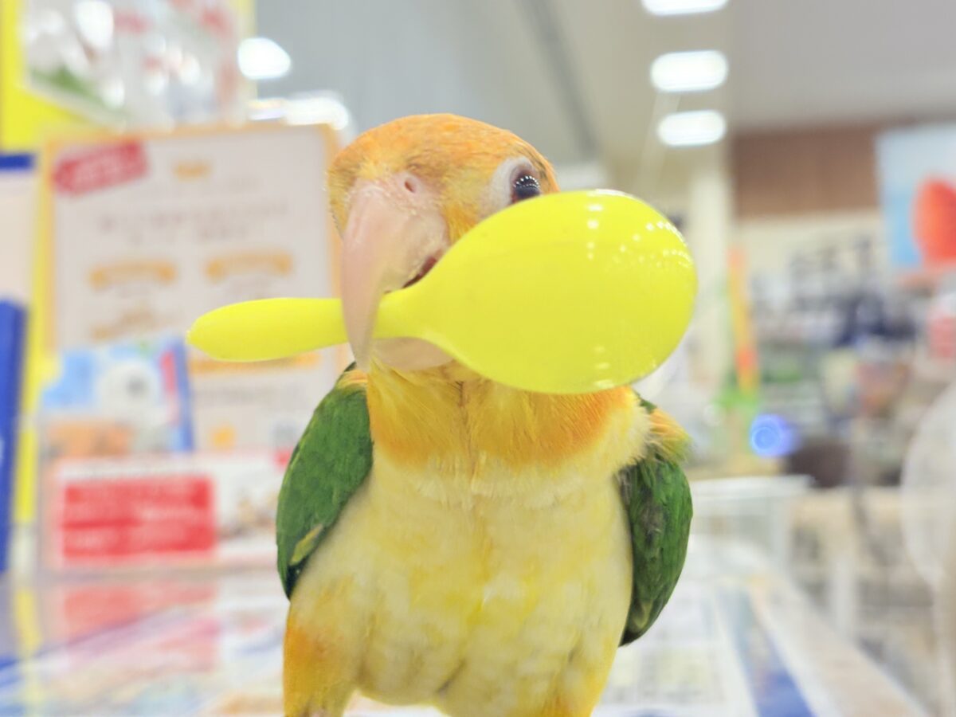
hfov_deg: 36.8
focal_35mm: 52
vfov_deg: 28.0
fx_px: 1436
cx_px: 478
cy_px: 358
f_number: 1.6
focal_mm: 5.96
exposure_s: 1/100
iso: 80
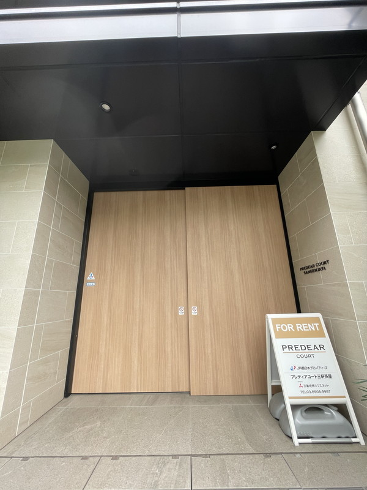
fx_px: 198
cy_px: 245
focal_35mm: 14
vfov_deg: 102.1
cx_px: 184
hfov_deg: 85.7
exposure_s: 1/99
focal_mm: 1.55
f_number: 2.4
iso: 40
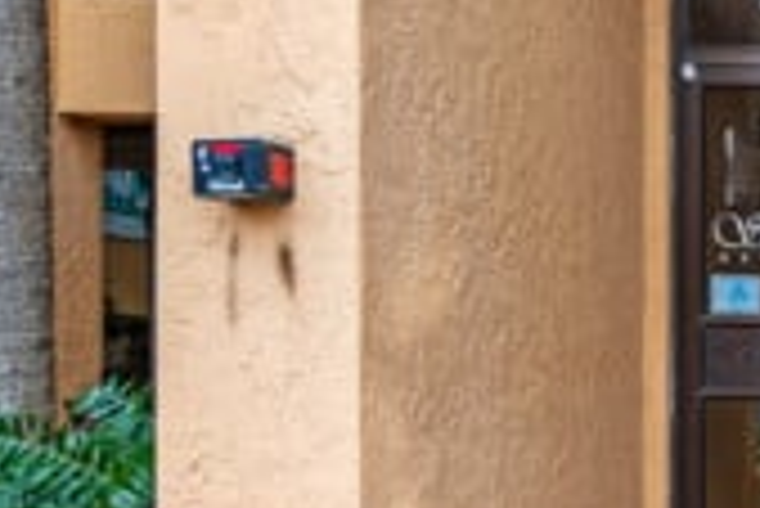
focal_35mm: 56
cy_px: 306
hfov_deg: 28.8
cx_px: 998
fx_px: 1183
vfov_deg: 24.2
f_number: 5
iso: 100
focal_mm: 14
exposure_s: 1/15
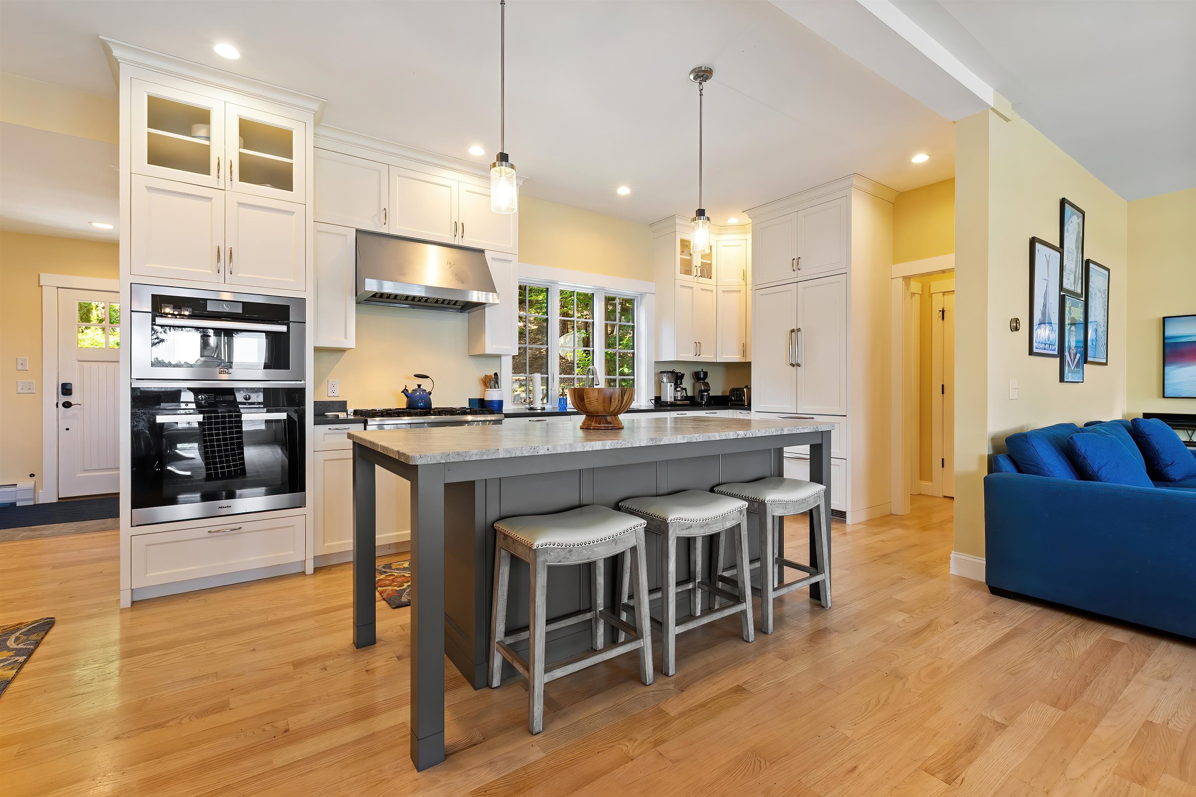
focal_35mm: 15
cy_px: 398
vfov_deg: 77.3
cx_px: 598
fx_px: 498
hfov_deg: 100.4
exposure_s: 1/8
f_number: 9
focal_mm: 10
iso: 320
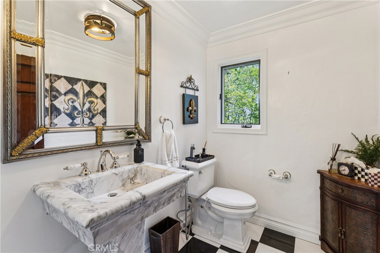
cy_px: 126
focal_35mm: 16
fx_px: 171
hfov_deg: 96.0
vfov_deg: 73.0
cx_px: 190
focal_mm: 16.2
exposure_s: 1/1.25
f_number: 13
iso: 100
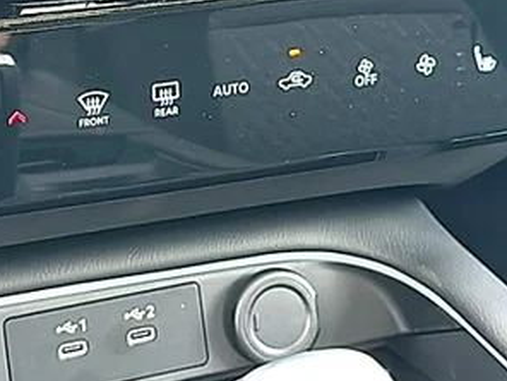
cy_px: -4
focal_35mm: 85
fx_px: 1245
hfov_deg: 22.9
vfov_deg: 17.0
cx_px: 178
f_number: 1.78
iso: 100
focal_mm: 6.86
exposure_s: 1/146
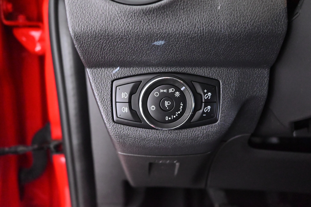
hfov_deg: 61.1
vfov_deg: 43.0
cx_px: 156
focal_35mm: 30
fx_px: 263
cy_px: 104
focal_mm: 30.5
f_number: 4.8
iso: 12800
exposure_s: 1/60
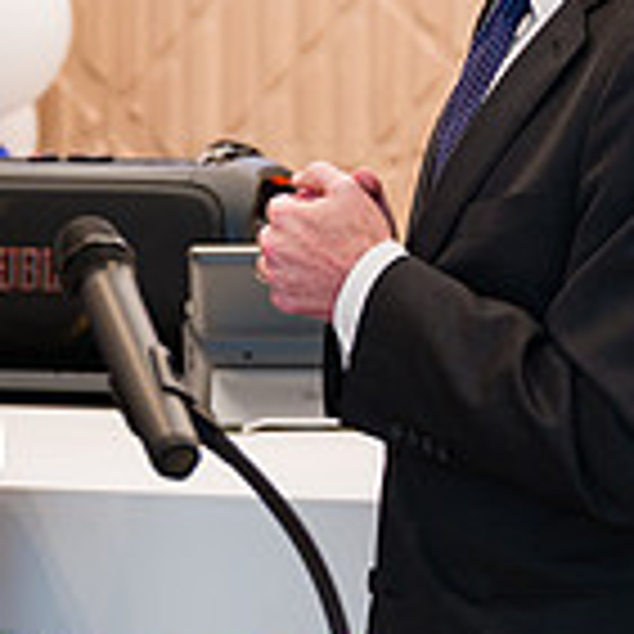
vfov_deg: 8.1
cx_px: 421
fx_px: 4476
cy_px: 95
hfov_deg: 8.1
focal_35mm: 216
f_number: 3.2
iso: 400
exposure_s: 1/200
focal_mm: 59
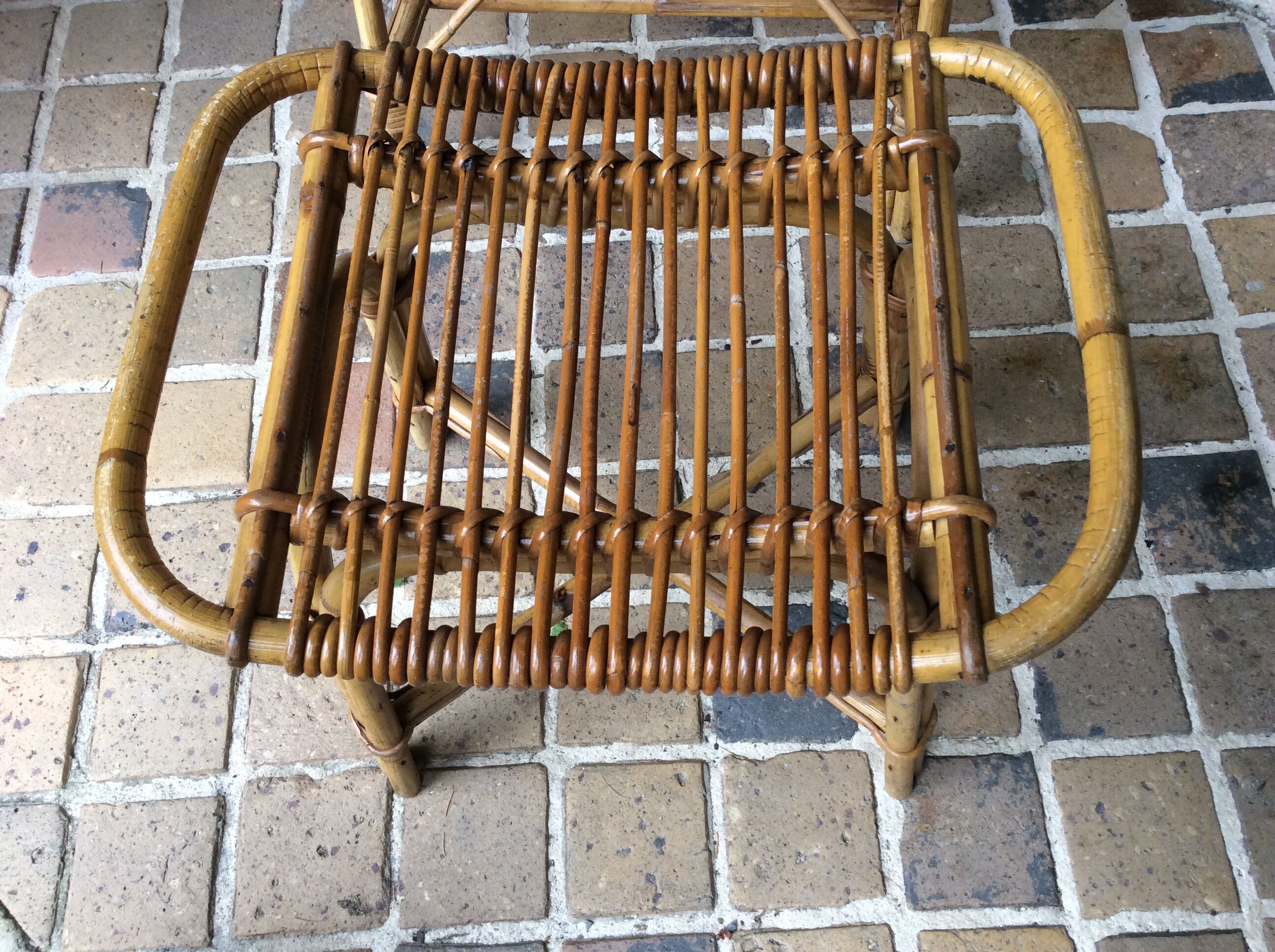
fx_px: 1177
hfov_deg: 56.9
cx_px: 638
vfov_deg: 44.1
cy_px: 476
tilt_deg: -63.8
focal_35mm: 32
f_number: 2.4
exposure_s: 1/100
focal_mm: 3.3
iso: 64
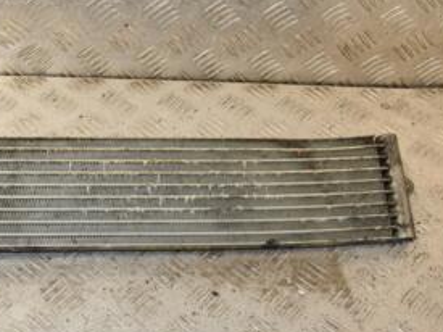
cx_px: -5
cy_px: 161
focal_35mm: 66
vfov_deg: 22.2
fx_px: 845
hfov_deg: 27.6
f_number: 8
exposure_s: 1/200
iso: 800
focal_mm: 21
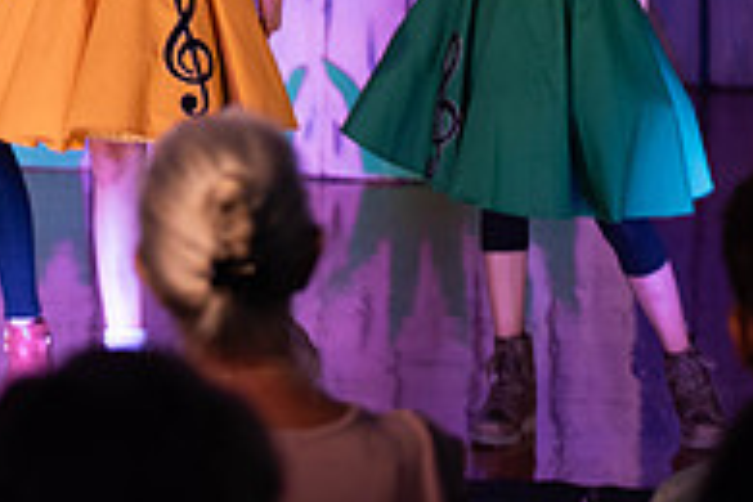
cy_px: -234
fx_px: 5731
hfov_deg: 7.5
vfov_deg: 5.0
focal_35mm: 274
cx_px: -116
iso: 500
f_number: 2.8
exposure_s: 1/160
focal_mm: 92
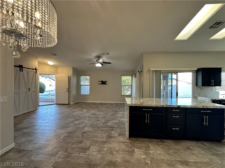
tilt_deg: -0.1
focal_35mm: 14
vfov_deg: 85.7
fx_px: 91
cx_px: 112
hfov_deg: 102.1
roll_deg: -0.6
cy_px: 84
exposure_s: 1/120
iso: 200
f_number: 2.2
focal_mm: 2.22
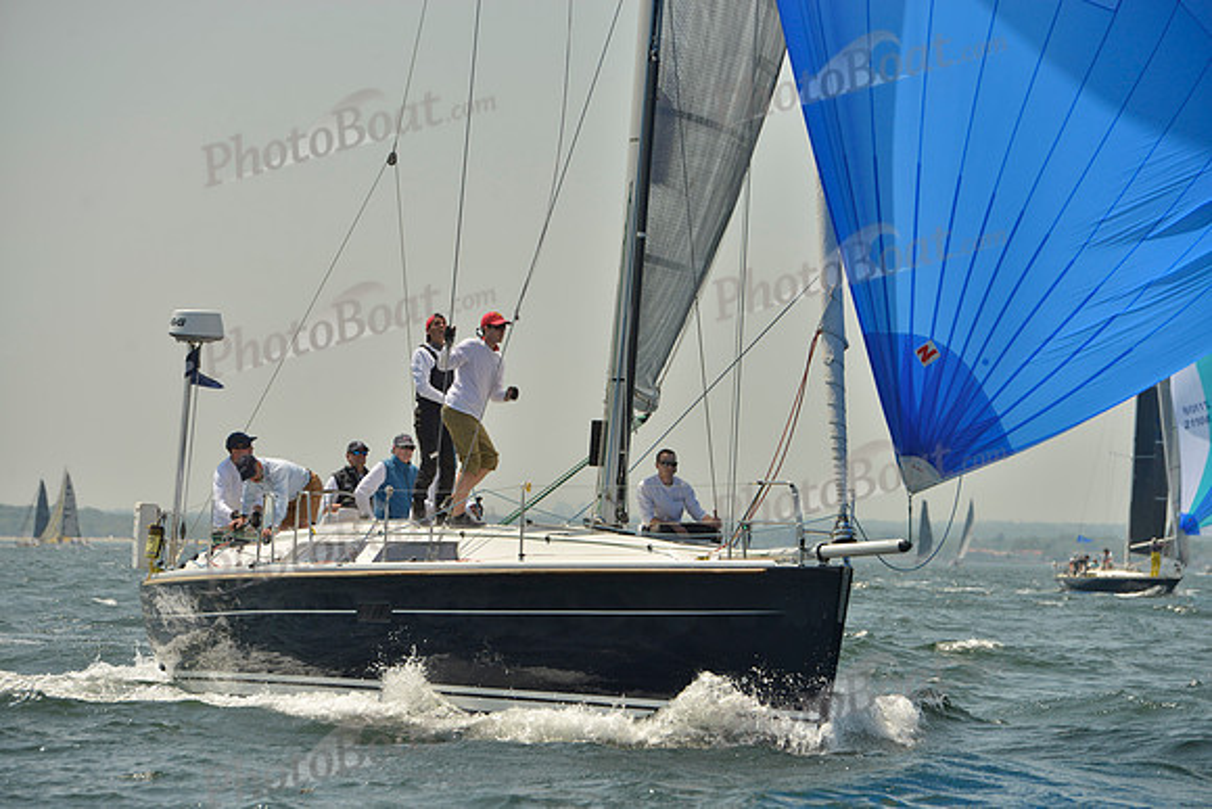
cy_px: 404
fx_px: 5893
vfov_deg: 7.9
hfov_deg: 11.7
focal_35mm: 175
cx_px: 606
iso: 200
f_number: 8
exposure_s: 1/1250
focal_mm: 175
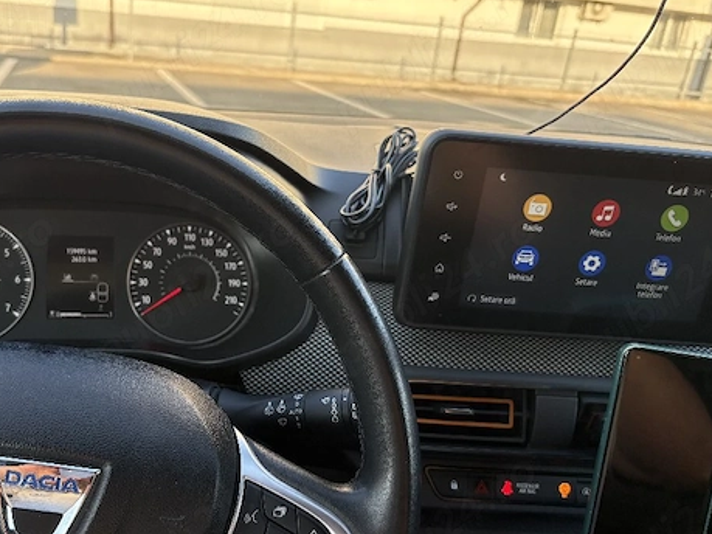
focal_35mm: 34
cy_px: 300
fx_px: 699
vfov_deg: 41.7
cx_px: 256
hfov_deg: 53.2
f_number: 1.6
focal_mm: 5.96
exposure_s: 1/244
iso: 100
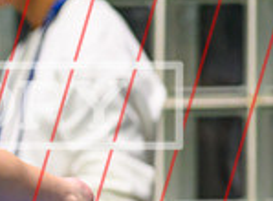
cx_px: -288
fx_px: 12477
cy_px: 177
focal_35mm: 1591
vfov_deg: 0.9
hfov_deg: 1.3
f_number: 2.8
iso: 2000
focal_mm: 300
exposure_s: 1/800
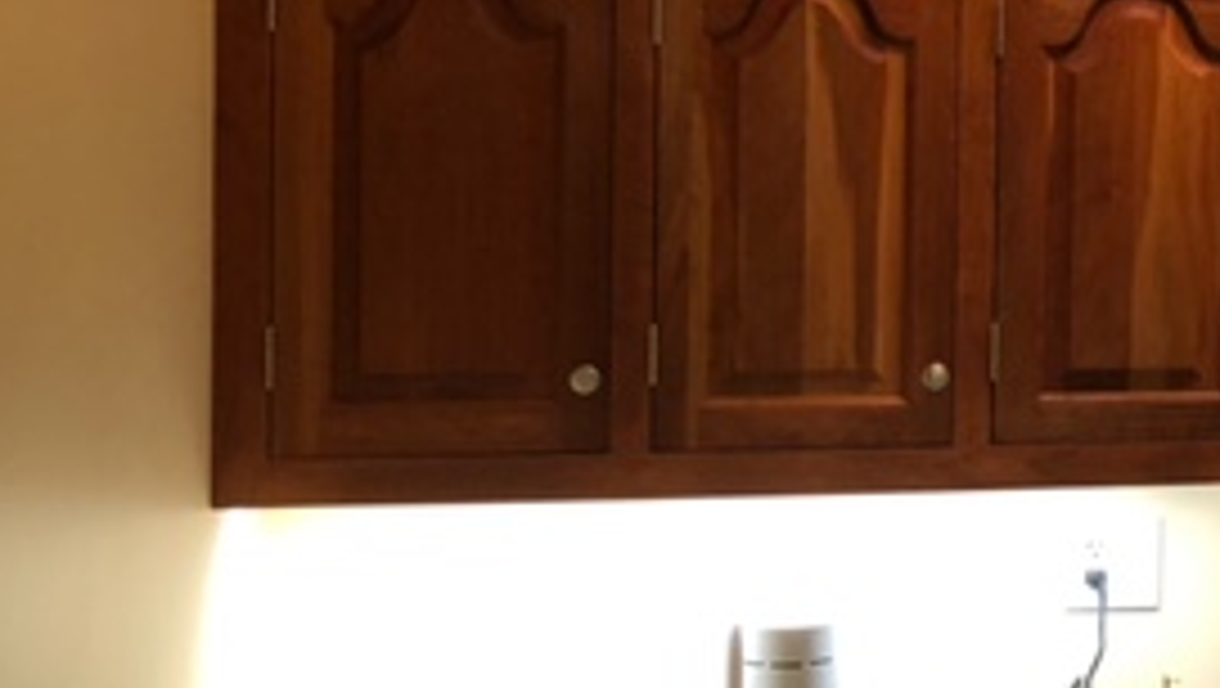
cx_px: 1382
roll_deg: -1.2
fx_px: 2331
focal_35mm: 72
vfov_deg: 16.8
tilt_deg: -2.6
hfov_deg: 26.7
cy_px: 216
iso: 40
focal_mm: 4
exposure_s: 1/24
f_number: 1.8
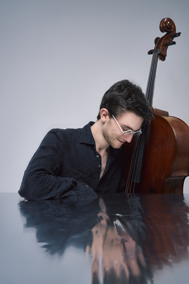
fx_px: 339
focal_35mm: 43
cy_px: 120
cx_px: 108
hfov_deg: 31.1
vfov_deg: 45.3
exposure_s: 1/125
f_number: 7.1
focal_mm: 36
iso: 800
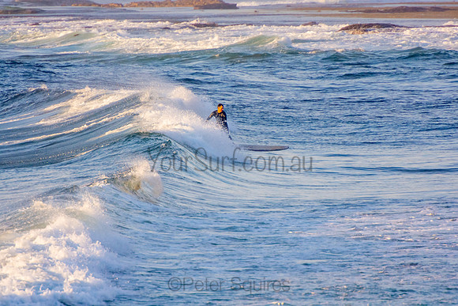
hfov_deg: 3.3
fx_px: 7906
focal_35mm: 621
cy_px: 153
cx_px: 229
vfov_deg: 2.2
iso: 640
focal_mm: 400
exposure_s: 1/1250
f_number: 5.6
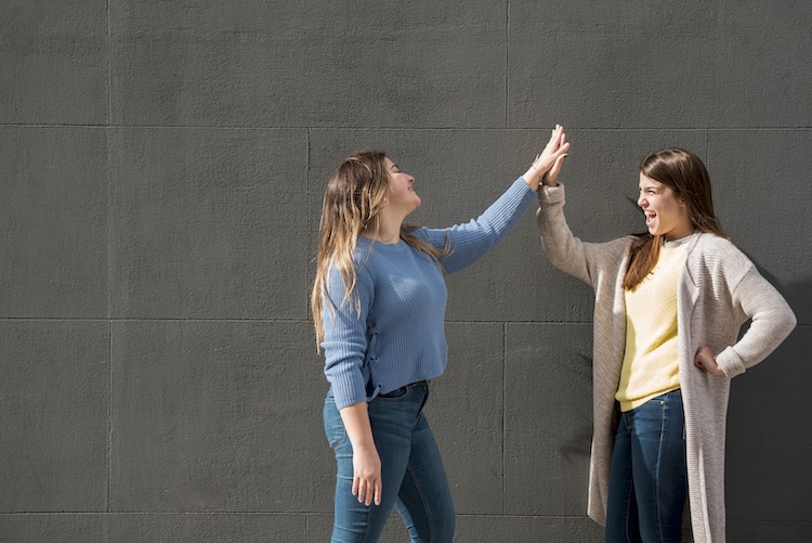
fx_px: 1580
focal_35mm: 70
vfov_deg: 19.5
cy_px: 272
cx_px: 406
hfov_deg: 28.8
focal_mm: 70
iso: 64
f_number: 4.5
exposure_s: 1/160
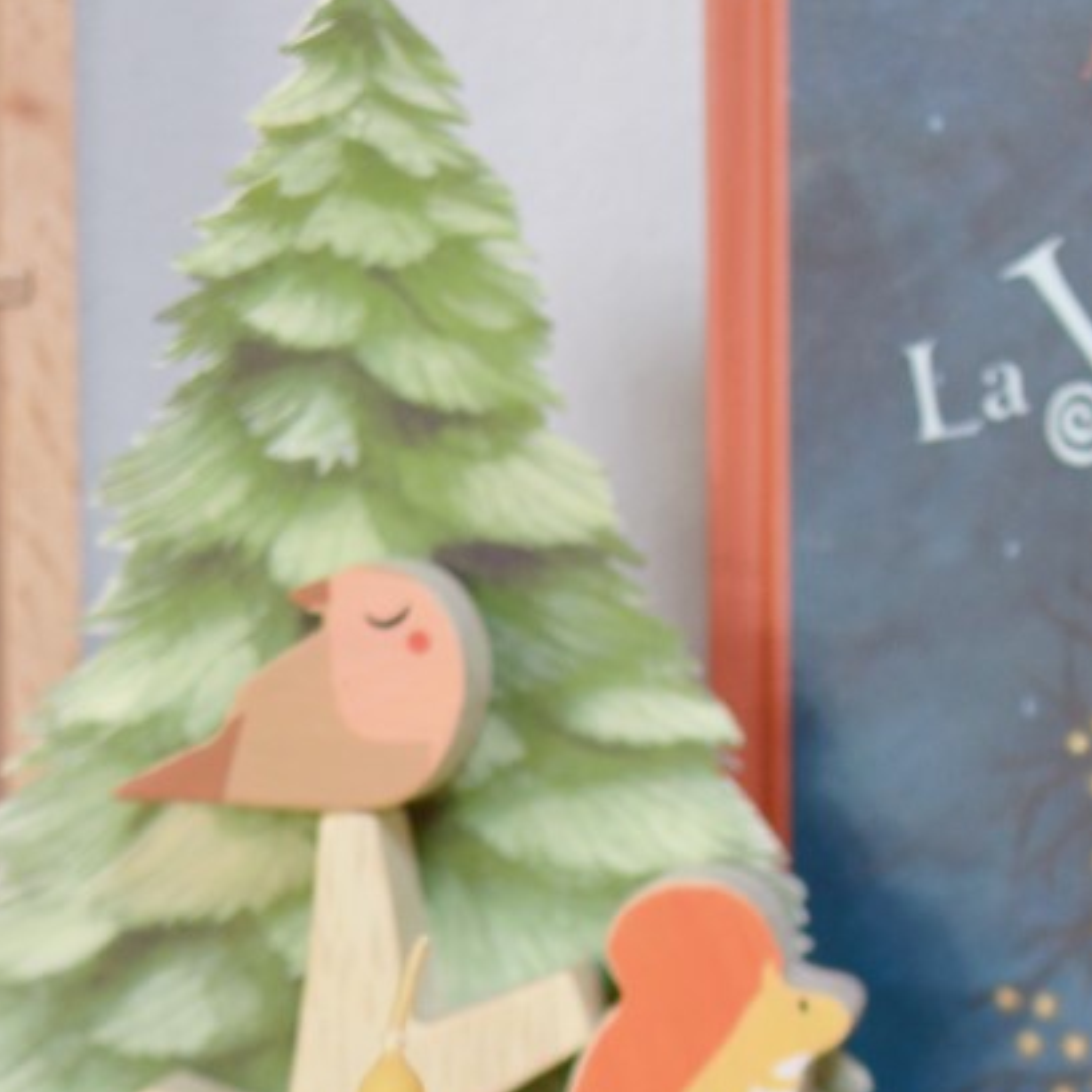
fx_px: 6342
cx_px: 1121
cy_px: 829
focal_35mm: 178
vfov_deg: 9.8
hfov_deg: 9.8
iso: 250
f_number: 1.8
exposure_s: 1/100
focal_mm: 35
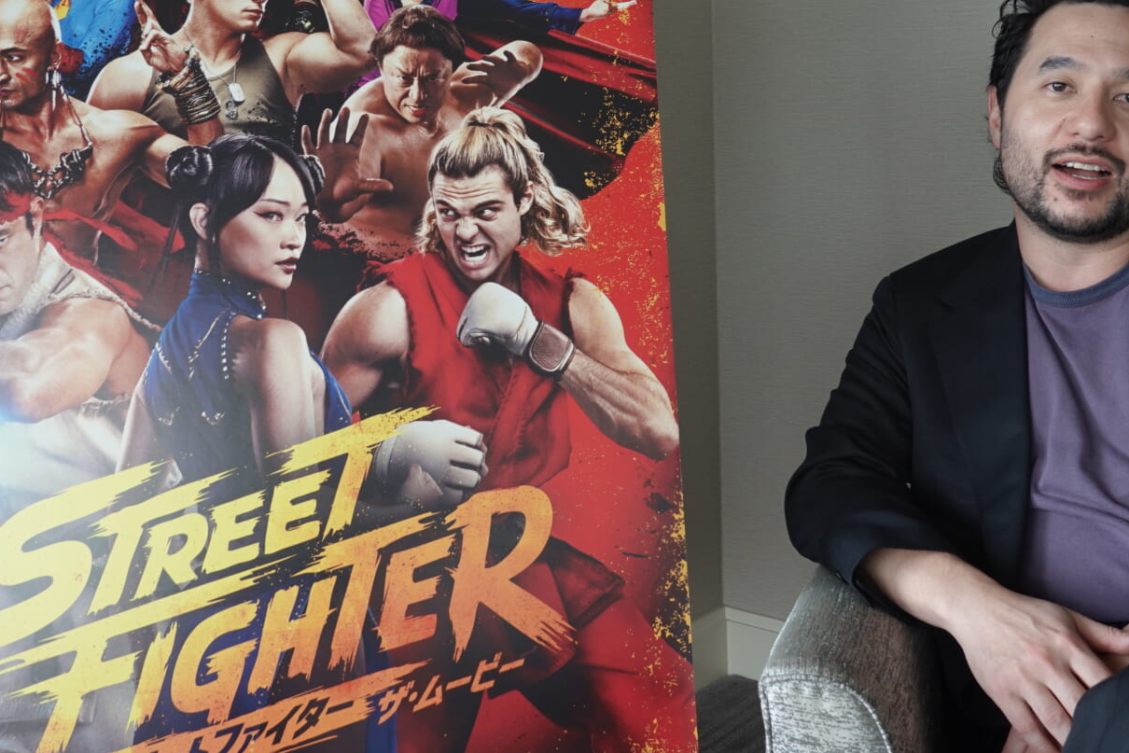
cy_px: 277
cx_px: 606
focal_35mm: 46
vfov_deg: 29.1
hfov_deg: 42.7
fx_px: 1443
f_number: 3.2
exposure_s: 1/50
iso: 100
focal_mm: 10.83
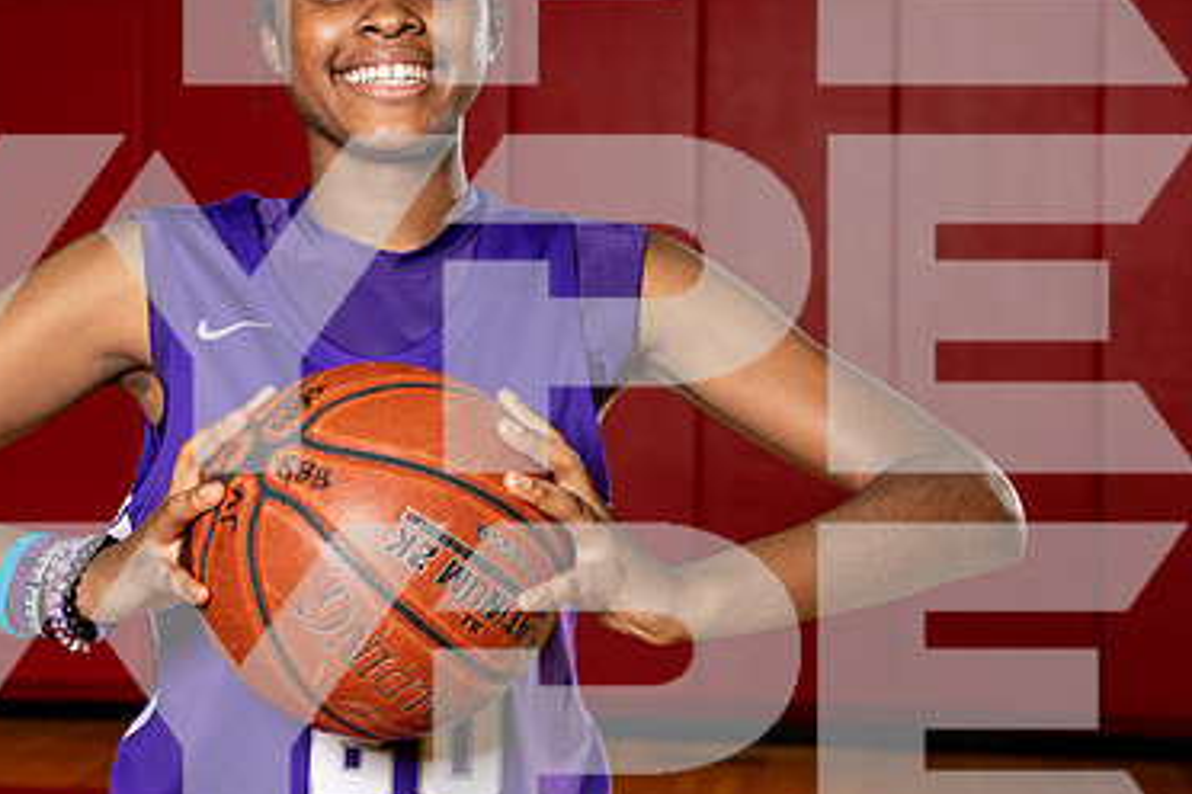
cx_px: 381
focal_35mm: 92
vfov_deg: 14.9
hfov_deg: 22.0
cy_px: 306
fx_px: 3046
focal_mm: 59
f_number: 5.6
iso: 500
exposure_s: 1/250
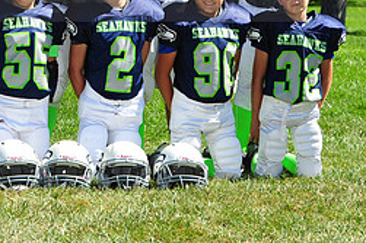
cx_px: 19
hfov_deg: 11.0
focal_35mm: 185
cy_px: -22
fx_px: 1880
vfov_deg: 7.4
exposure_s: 1/1000
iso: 400
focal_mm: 80
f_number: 6.3
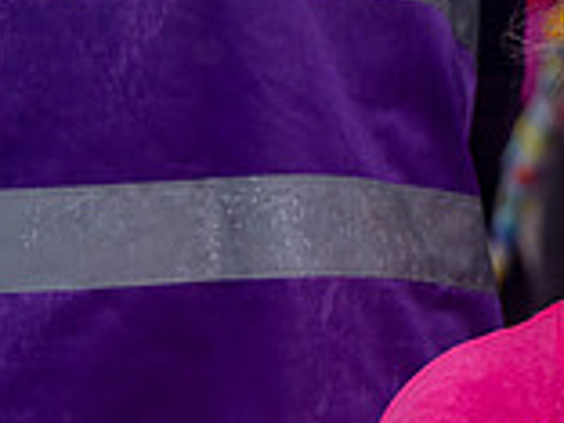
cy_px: 43
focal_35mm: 179
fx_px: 2916
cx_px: 922
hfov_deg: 10.5
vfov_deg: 8.3
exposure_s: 1/3200
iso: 1600
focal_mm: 50
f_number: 4
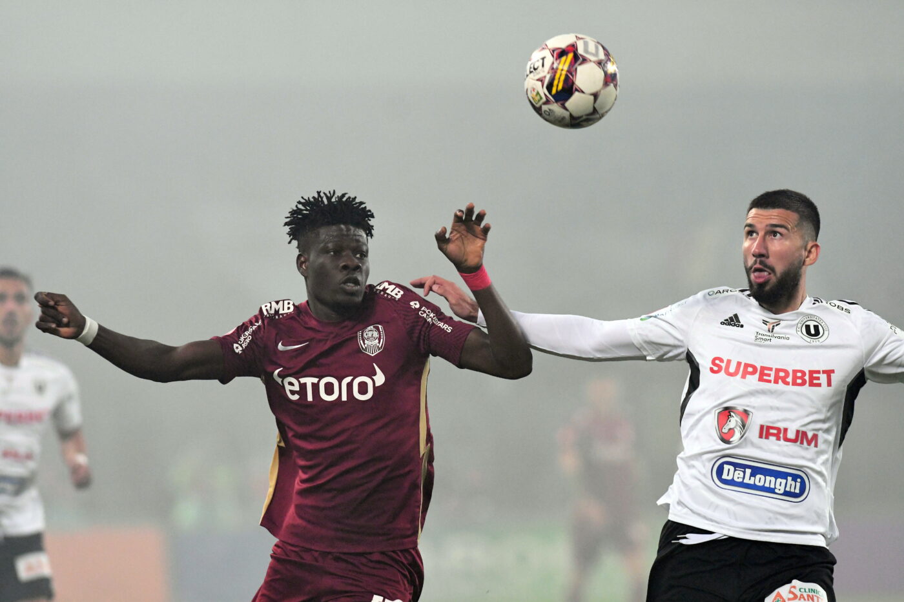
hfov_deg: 4.6
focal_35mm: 450
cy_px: 301
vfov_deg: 3.1
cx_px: 452
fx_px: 11298
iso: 2500
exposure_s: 1/1250
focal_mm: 300
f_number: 3.2
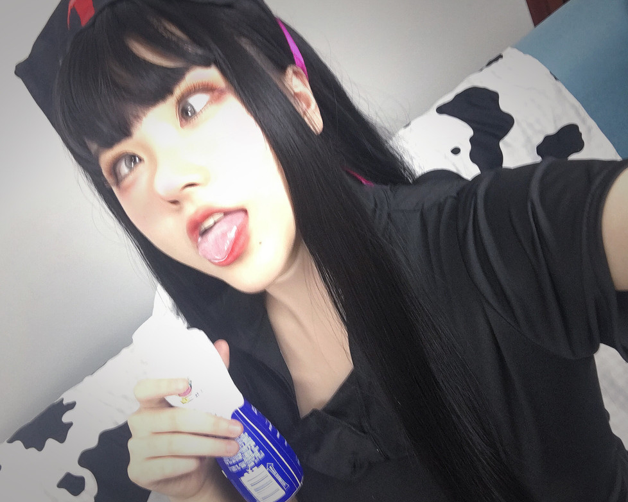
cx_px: 296
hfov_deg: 54.2
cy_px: 254
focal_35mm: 33
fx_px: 613
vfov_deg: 44.5
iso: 64
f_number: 2.2
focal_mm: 2.65
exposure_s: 1/17
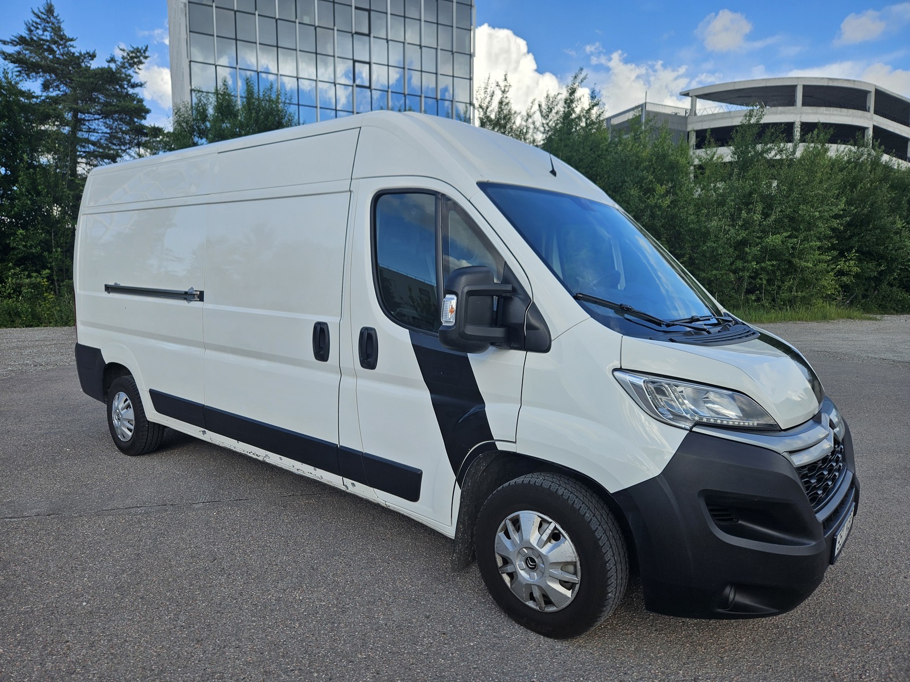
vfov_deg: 58.9
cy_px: 341
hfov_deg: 73.9
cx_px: 455
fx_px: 605
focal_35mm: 23
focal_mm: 5.4
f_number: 1.8
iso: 25
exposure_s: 1/1228
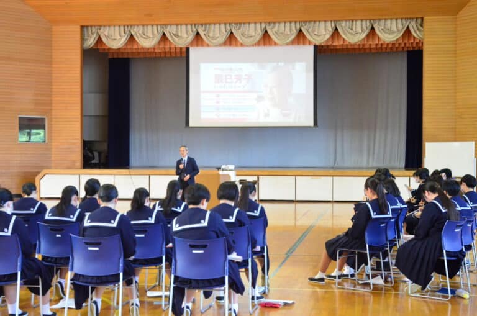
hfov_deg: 30.6
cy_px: 158
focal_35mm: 66
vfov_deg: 20.5
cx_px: 238
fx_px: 873
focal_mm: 44
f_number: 5.6
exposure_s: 1/125
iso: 5000
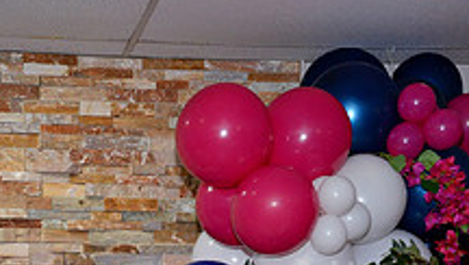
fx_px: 1220
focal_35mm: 98
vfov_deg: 11.6
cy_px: 460
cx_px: 167
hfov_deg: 21.7
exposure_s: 1/125
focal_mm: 45
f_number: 10
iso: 3200
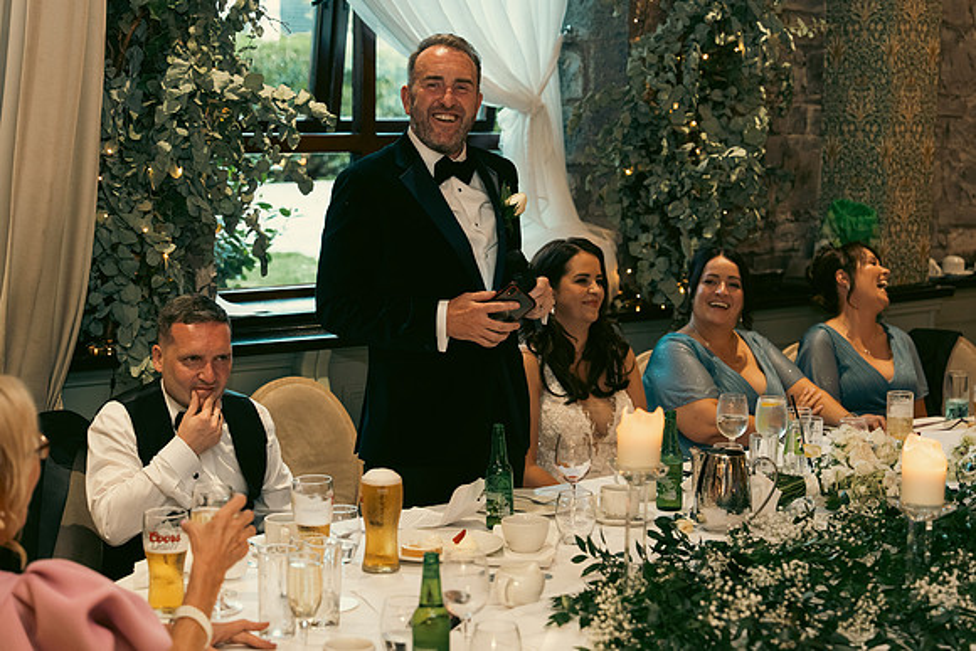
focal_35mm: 70
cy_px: 326
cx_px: 488
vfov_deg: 19.5
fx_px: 1898
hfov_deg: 28.8
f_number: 3.5
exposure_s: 1/160
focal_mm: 70
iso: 2500
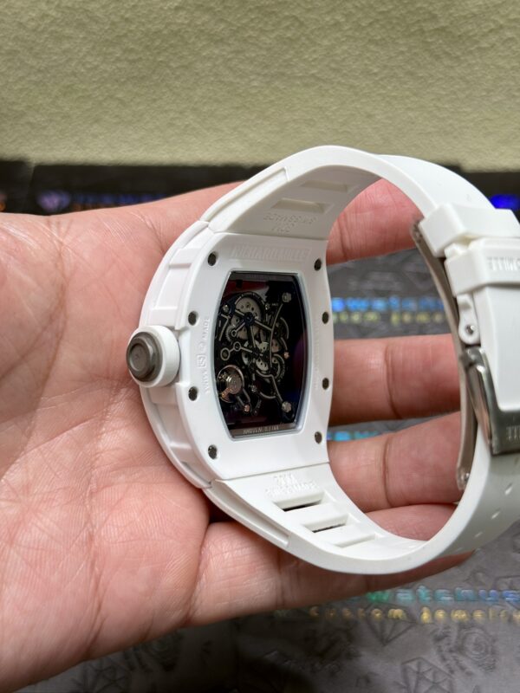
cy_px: 346
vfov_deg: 39.7
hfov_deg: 30.3
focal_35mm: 48
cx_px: 260
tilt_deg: -47.2
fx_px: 961
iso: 50
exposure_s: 1/100
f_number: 1.78
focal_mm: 6.76
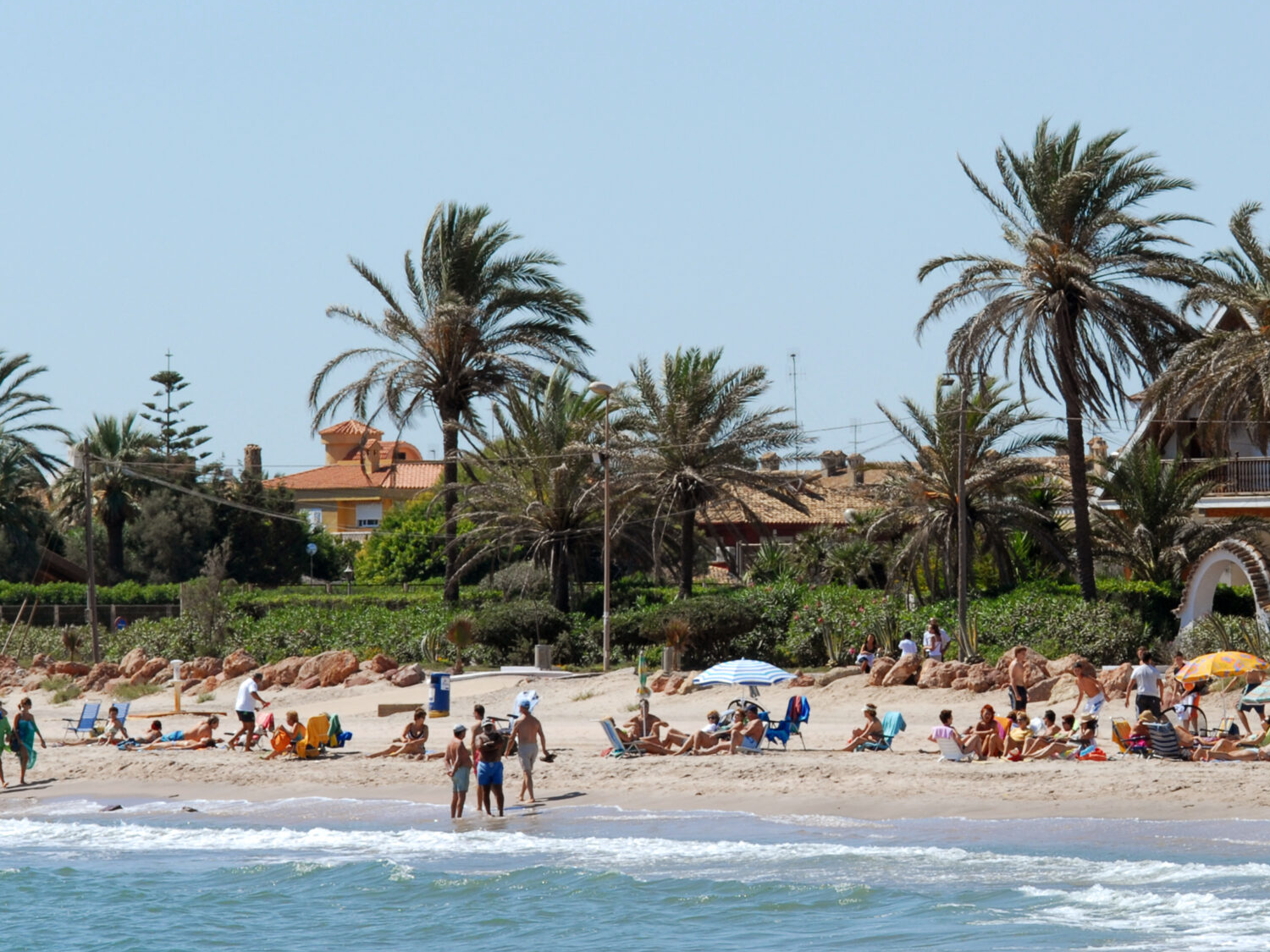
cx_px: 914
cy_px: 392
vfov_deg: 5.7
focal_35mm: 259
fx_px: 9496
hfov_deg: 7.6
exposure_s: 1/320
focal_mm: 105
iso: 200
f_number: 10
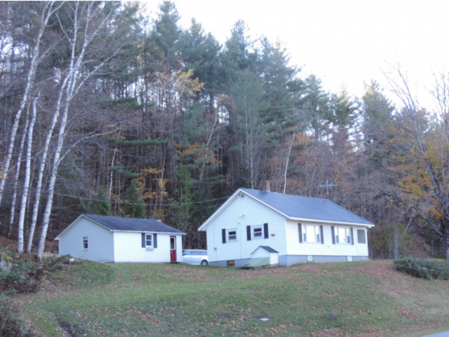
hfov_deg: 38.2
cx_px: 224
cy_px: 168
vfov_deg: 29.1
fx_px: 649
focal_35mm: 50
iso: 100
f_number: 3.6
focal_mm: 8.9
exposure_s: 1/50
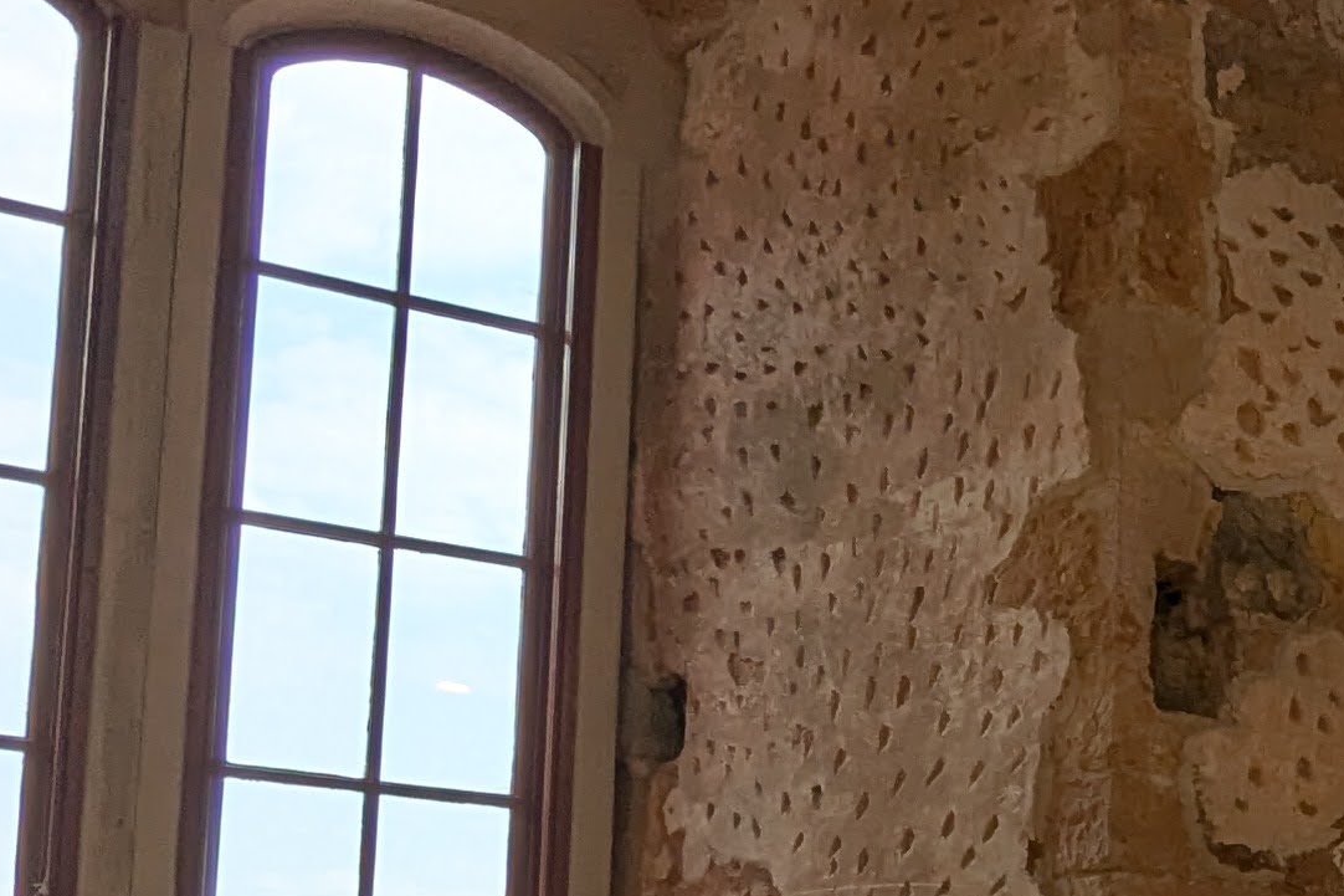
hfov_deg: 28.5
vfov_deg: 20.8
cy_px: 1004
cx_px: 1579
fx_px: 2314
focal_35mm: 62
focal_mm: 2.35
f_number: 2.2
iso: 52
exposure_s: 1/659
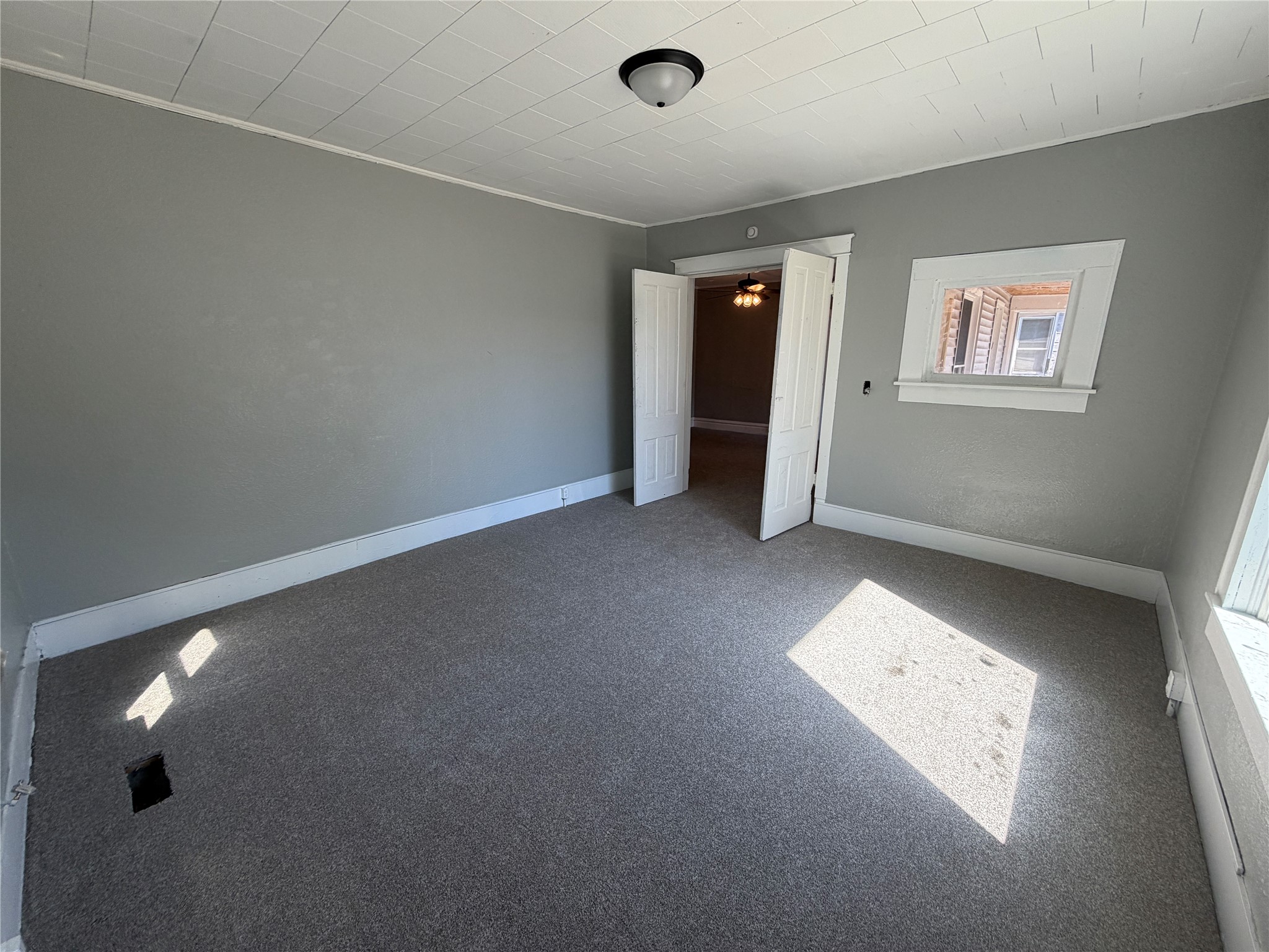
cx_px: 634
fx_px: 513
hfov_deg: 102.1
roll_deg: +0.2
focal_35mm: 14
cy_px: 476
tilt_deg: -9.8
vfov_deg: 85.7
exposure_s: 1/123
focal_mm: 2.22
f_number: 2.2
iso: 64
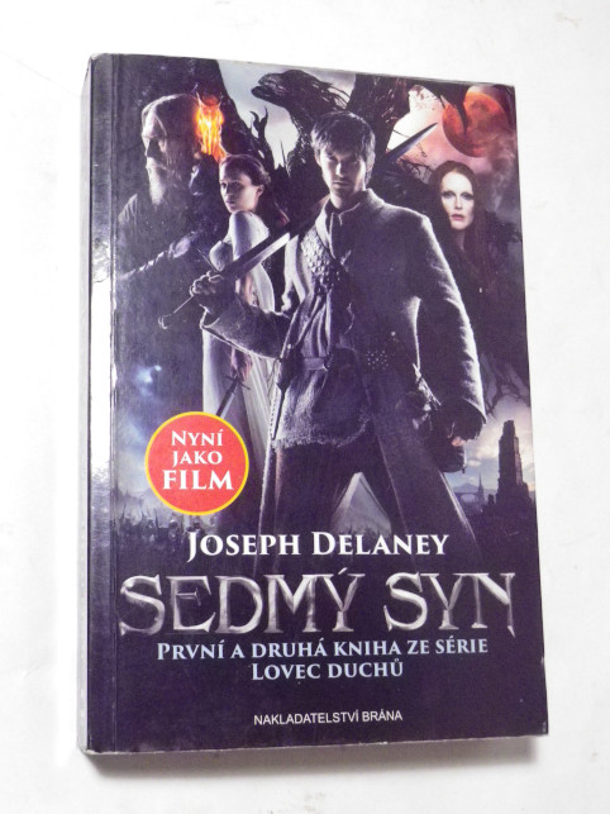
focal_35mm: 59
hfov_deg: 24.8
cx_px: 305
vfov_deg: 32.7
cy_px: 407
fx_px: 1387
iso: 800
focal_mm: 10.4
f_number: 4.5
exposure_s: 1/25
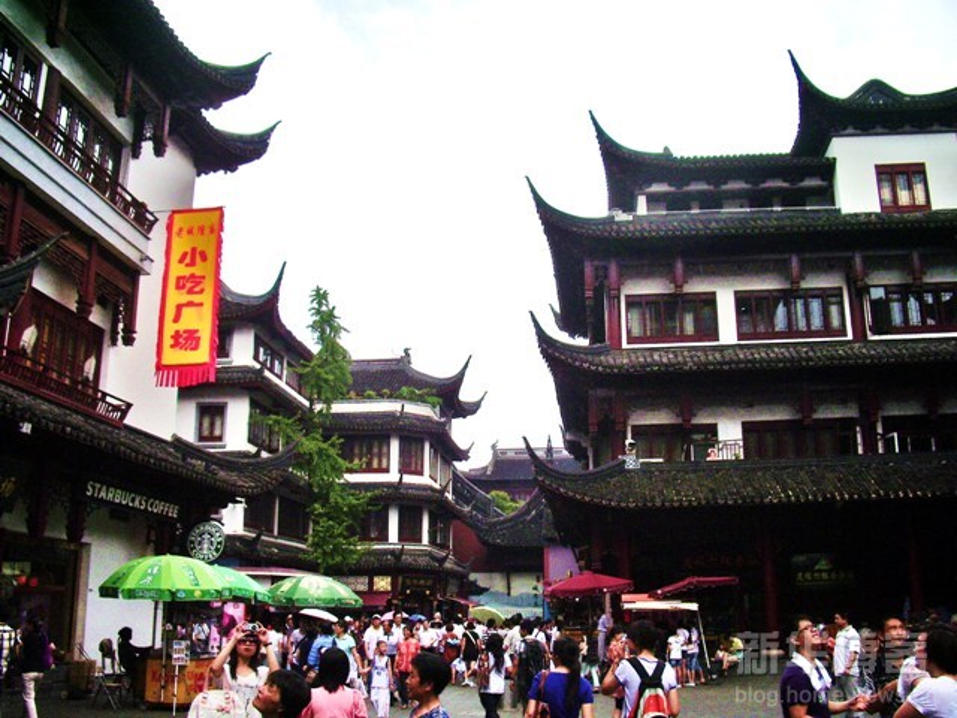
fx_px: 968
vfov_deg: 40.7
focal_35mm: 35
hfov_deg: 52.6
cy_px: 359
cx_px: 478
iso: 50
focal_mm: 5.8
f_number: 4.3
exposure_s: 1/800
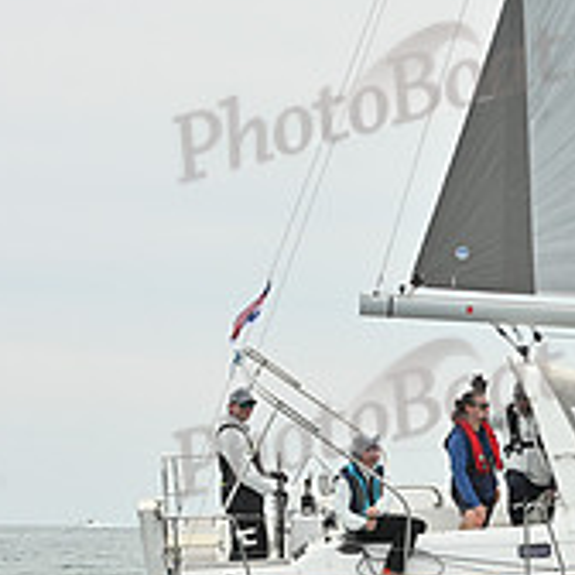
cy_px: 539
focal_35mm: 252
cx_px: 835
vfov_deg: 6.9
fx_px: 4736
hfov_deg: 6.9
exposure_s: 1/800
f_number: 10
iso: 320
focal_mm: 86
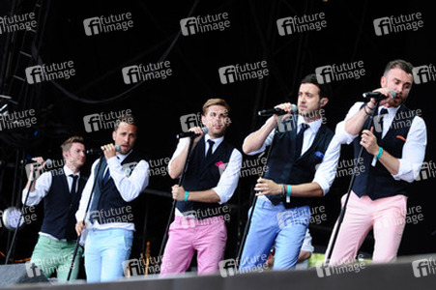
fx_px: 1906
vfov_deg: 8.7
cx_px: 218
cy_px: 145
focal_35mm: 158
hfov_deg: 13.0
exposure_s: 1/400
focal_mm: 105
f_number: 5
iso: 320
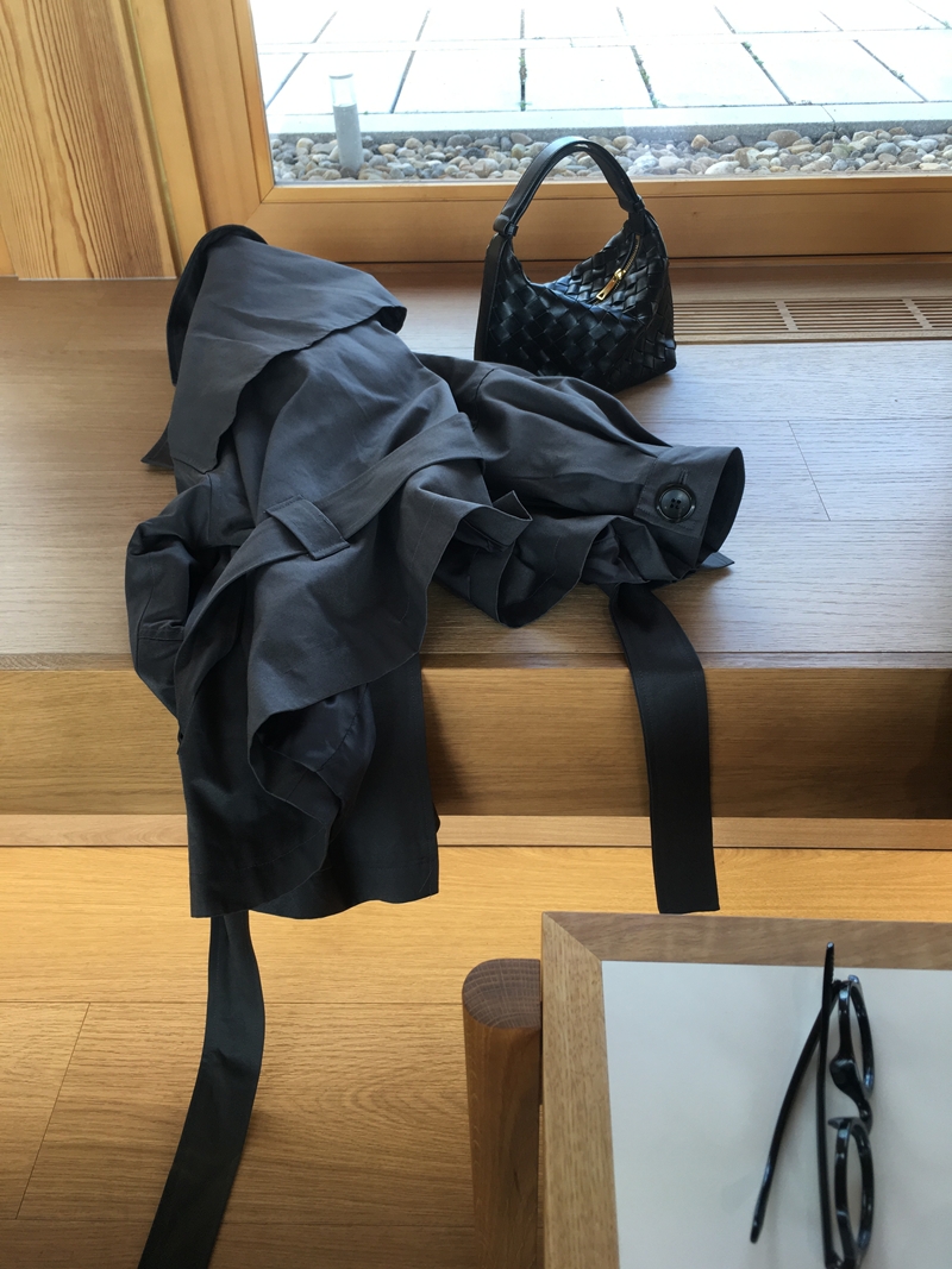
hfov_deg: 48.2
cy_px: 634
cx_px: 476
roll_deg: -0.2
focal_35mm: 29
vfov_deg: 61.7
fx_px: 1064
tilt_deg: -38.8
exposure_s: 1/120
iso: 40
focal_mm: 4.15
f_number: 2.2
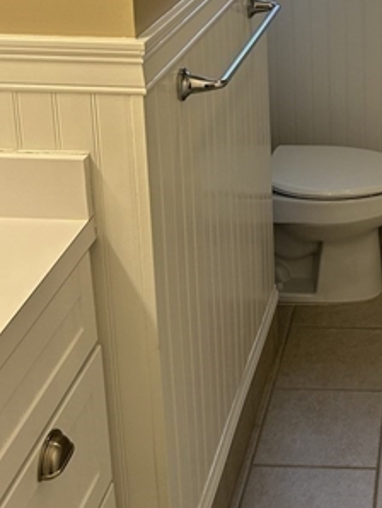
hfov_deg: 21.1
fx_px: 984
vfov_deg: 28.0
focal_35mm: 67
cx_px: 396
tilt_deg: -10.0
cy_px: 68
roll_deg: +2.3
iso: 100
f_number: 1.5
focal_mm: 5.7
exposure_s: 1/120
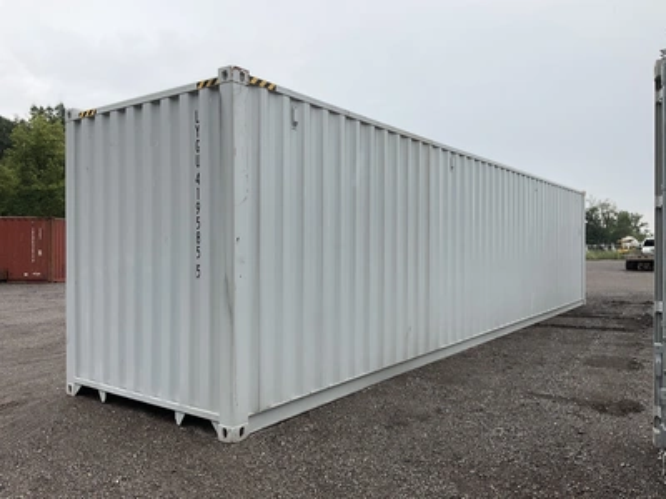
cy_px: 250
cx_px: 333
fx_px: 558
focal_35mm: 29
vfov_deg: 48.2
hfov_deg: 61.7
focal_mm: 3
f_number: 1.8
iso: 25
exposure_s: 1/428
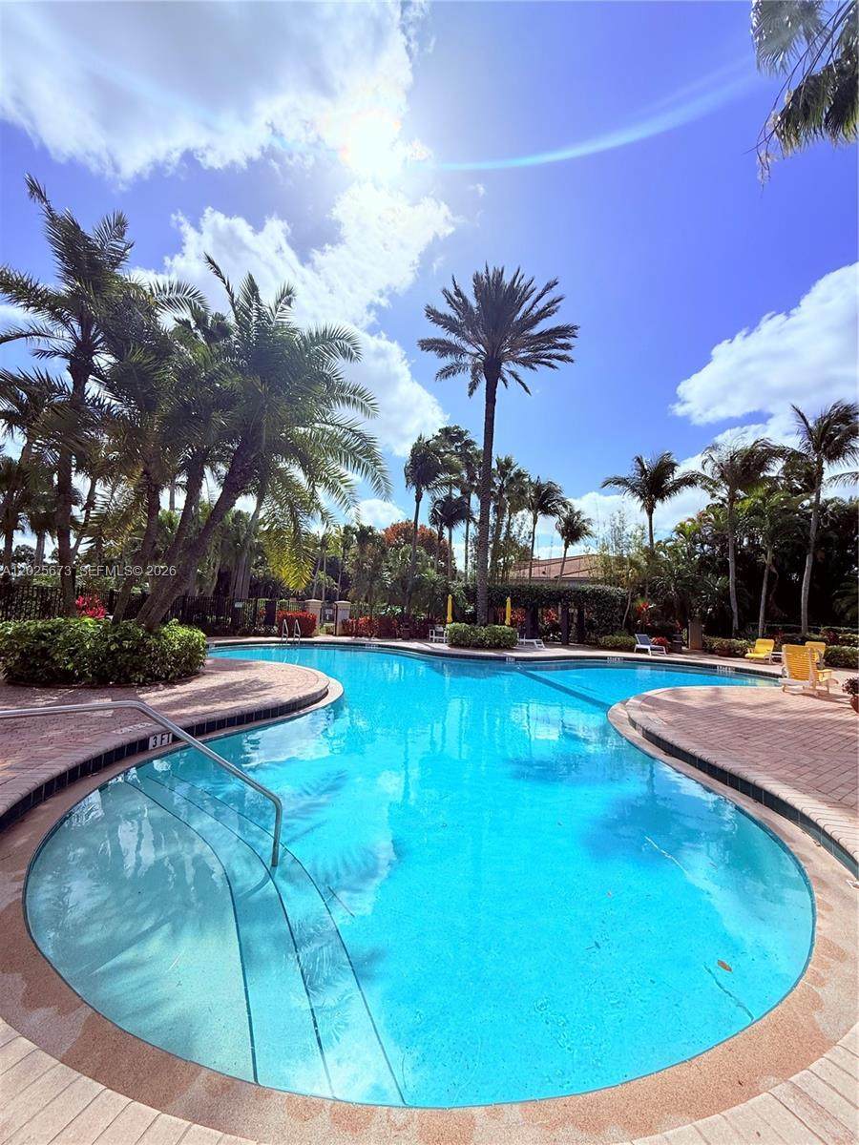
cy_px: 572
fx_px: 463
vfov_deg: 102.1
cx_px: 430
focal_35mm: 14
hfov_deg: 85.7
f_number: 2.2
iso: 64
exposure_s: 1/6173
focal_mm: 2.22
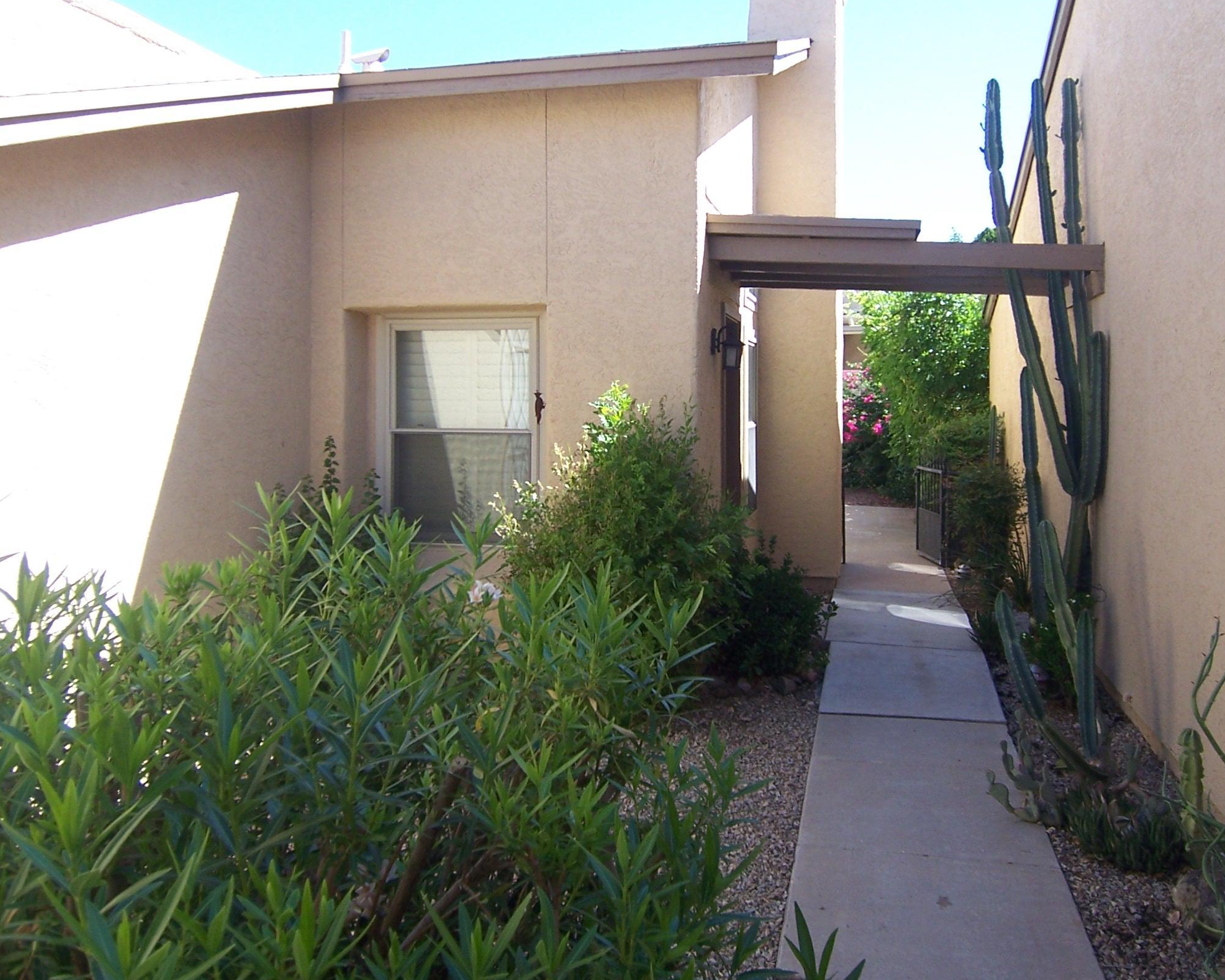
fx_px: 1051
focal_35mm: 29
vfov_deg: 49.7
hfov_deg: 60.4
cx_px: 633
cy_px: 404
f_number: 2.8
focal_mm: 3.8
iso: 64
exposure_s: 1/250
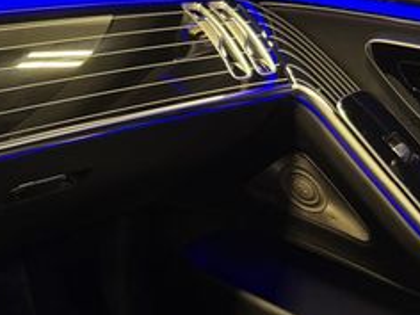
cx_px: -21
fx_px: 789
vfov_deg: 22.5
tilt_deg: -24.7
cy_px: 201
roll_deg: -2.5
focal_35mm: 65
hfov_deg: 27.7
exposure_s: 1/60
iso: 160
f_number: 1.78
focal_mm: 6.76
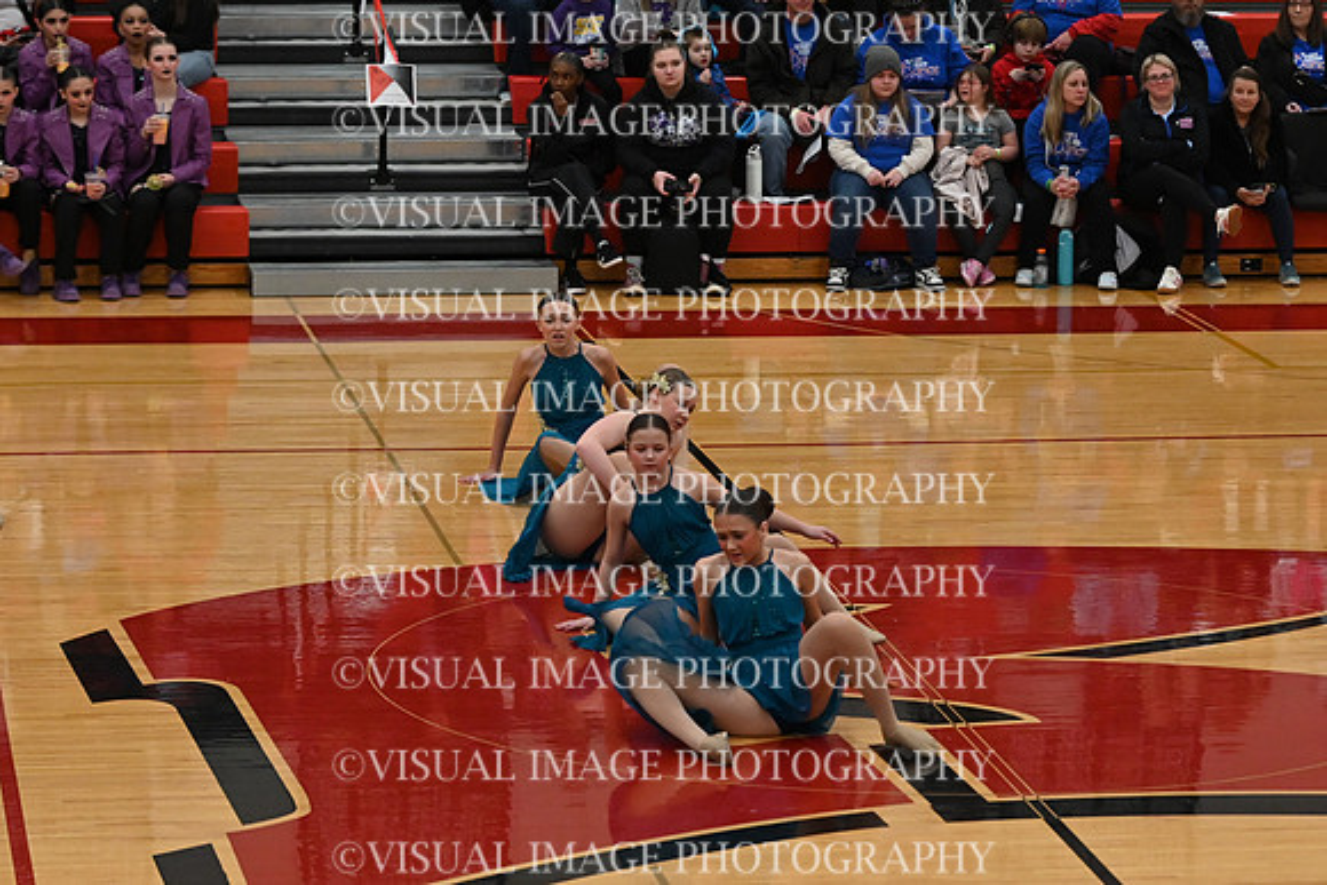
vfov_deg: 9.3
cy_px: 442
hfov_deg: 14.0
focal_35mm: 147
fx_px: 5420
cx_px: 664
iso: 5000
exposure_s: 1/400
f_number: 4
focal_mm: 98
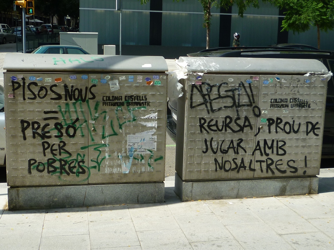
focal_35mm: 46
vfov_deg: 31.5
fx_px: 444
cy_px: 125
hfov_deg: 41.2
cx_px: 167
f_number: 4
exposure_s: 1/500
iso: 80
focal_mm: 5.2
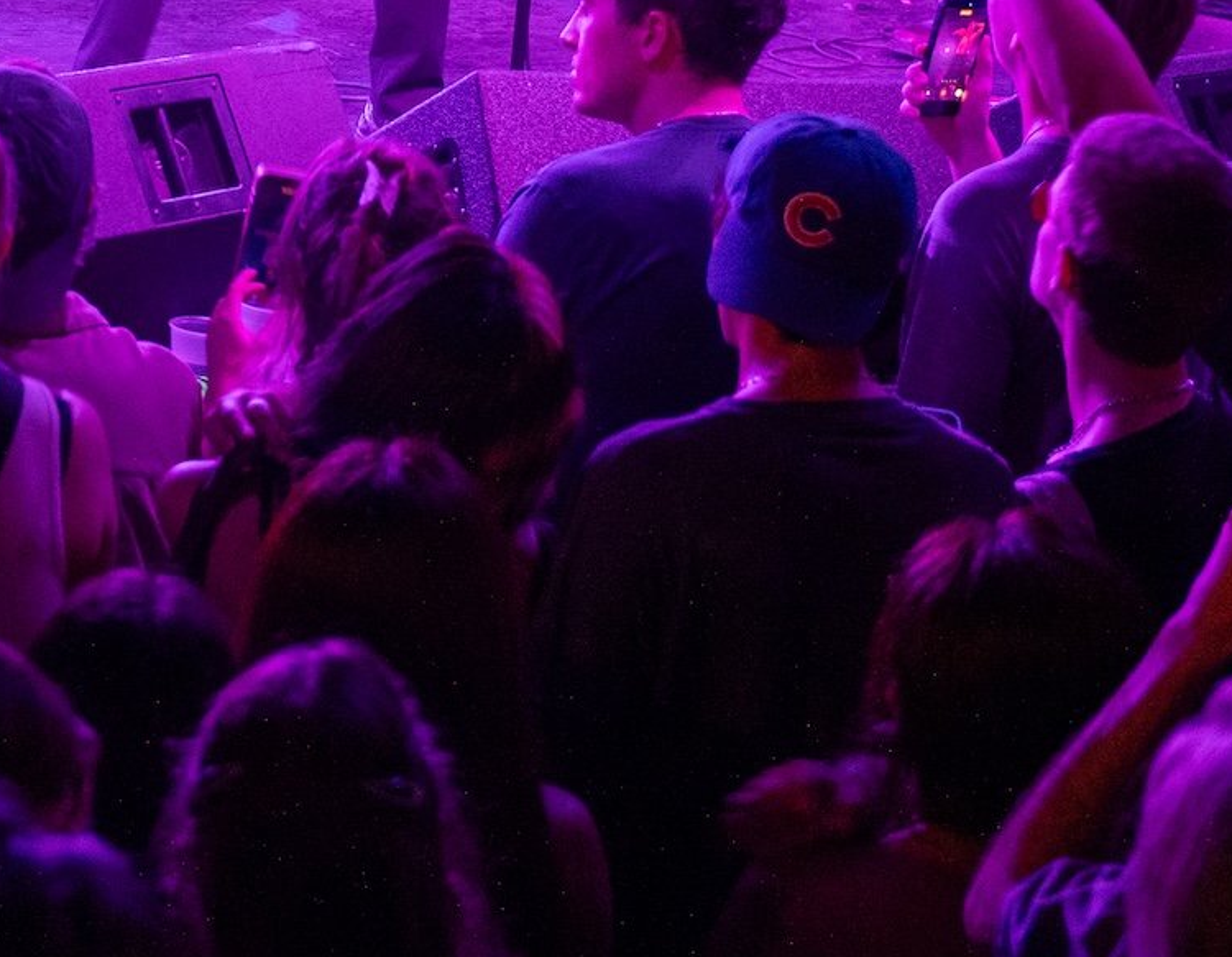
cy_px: -417
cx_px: -17
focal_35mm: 130
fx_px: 4688
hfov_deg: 14.7
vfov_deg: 11.3
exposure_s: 1/40
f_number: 2.8
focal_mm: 39
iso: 1600
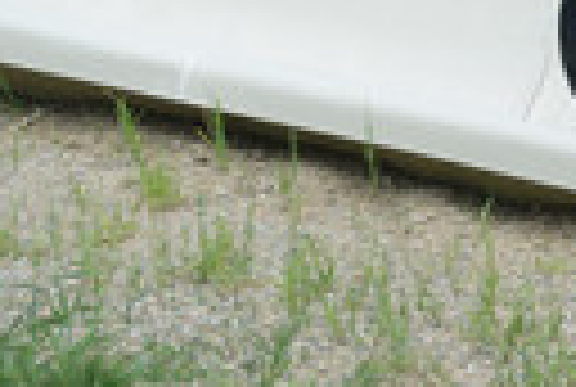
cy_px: 218
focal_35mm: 608
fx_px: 9751
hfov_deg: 3.4
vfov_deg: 2.3
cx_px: 824
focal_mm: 195
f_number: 6.3
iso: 900
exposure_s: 1/1250
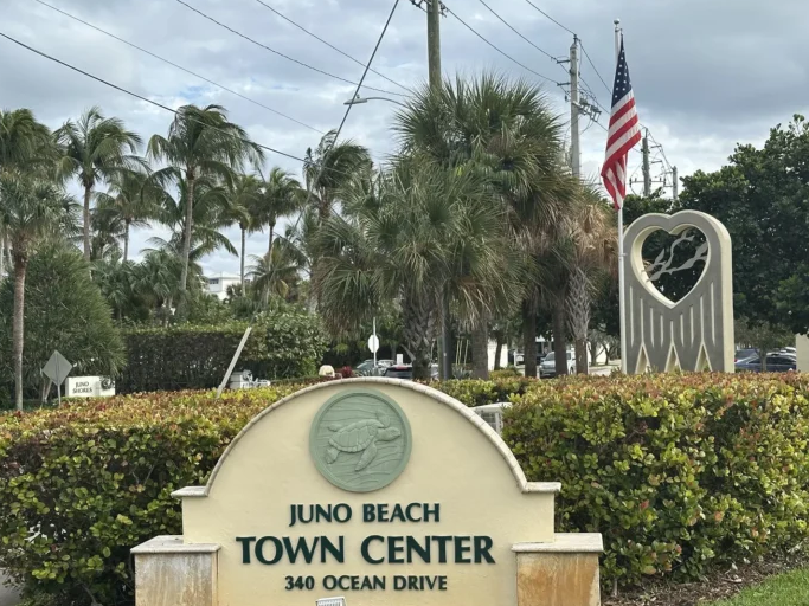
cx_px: 409
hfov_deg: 35.5
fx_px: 1262
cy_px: 328
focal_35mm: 54
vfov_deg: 27.0
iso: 64
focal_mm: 6.86
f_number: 1.78
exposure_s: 1/2410
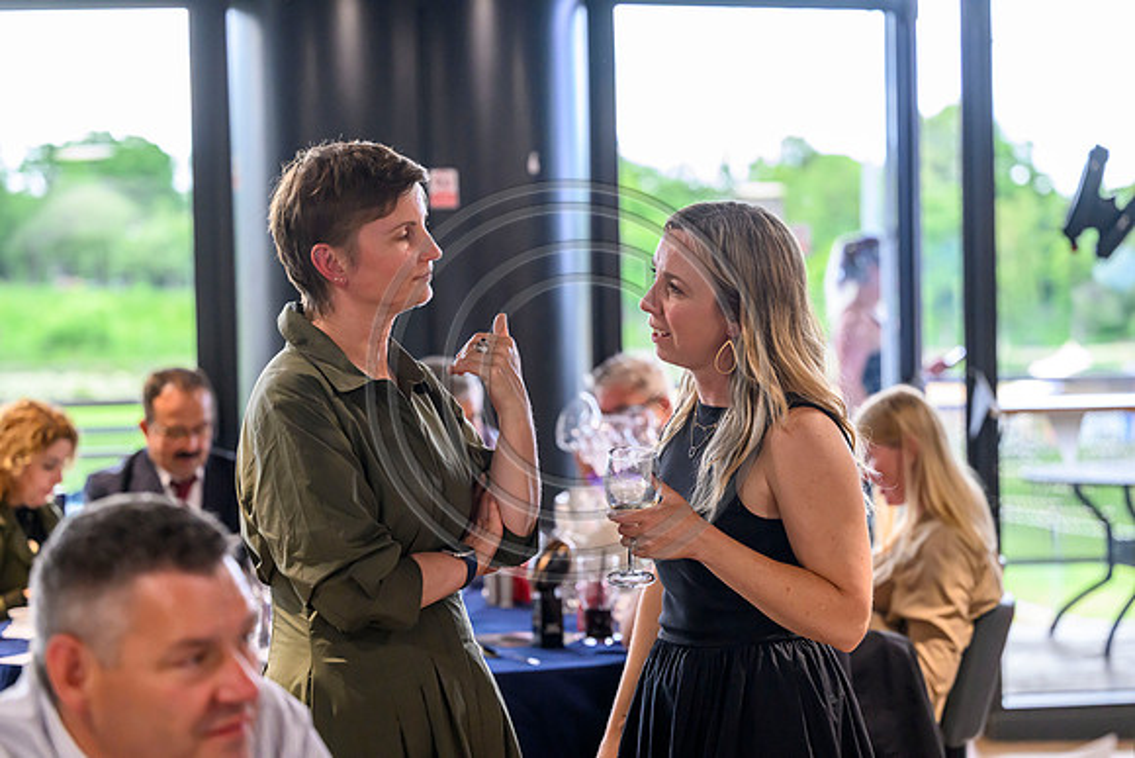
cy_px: 379
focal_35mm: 88
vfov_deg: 15.5
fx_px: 2775
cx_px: 568
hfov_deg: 23.1
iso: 4000
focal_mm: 88
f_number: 3.2
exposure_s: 1/200
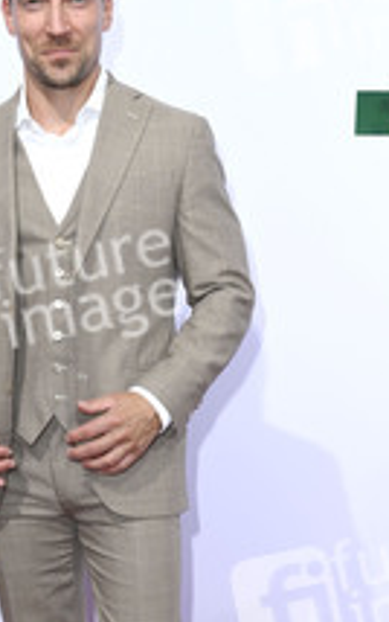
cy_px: 445
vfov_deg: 26.9
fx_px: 1287
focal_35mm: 76
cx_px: 116
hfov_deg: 17.1
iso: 400
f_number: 6.3
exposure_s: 1/250
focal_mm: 40
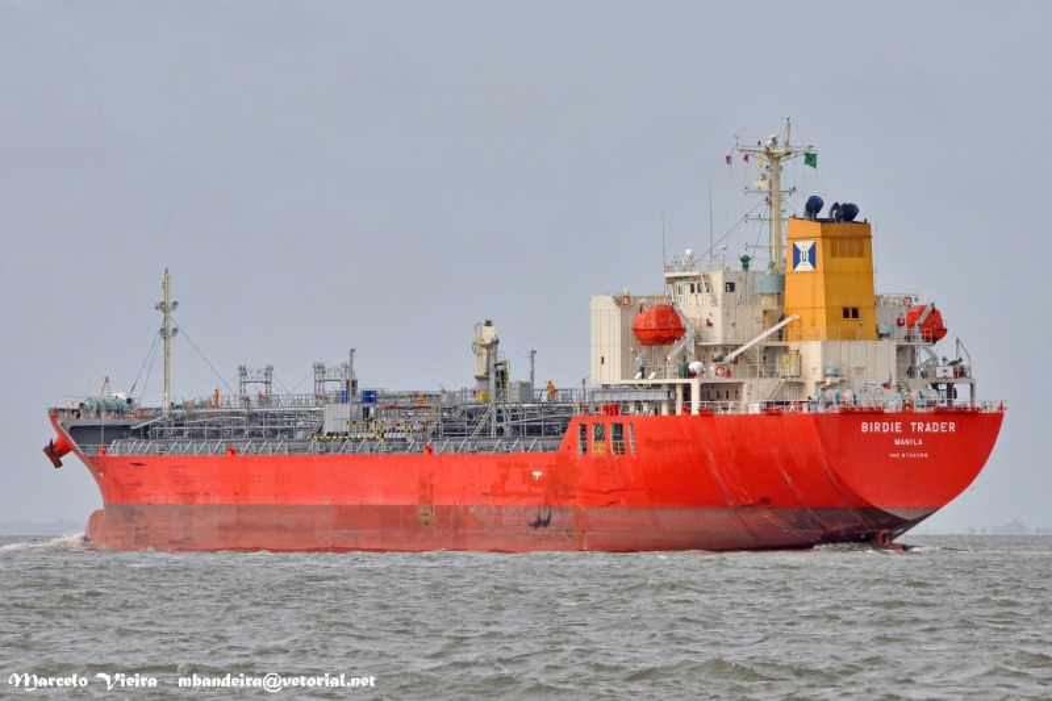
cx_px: 526
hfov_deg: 7.6
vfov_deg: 5.1
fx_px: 7888
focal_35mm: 270
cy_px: 350
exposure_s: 1/400
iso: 200
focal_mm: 180
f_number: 10
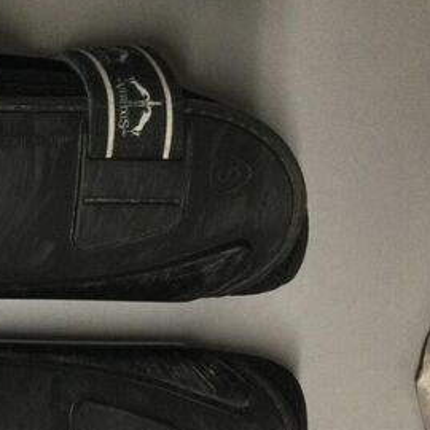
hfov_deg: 24.2
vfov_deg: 26.2
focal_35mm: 65
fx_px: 914
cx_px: -75
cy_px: 314
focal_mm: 3.3
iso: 200
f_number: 2.4
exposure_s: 1/20
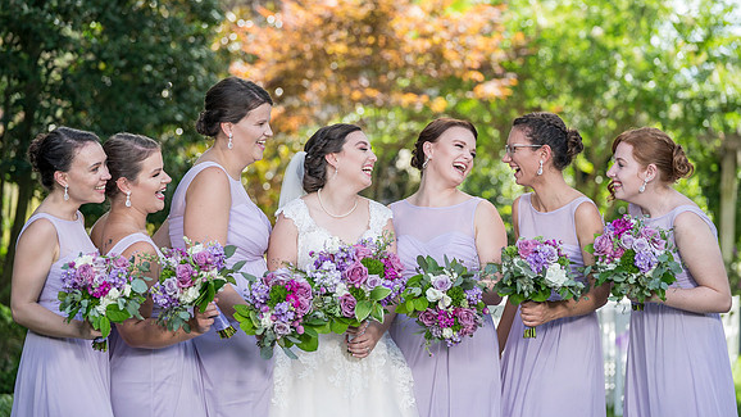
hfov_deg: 14.7
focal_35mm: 146
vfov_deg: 8.3
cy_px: 247
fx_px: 2868
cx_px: 370
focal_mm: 136
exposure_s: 1/200
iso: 100
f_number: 4
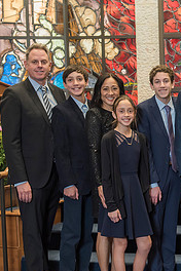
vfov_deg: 22.6
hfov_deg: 14.6
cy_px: 147
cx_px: 235
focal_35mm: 90
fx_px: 679
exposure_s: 1/100
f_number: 4
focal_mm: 40
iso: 1250
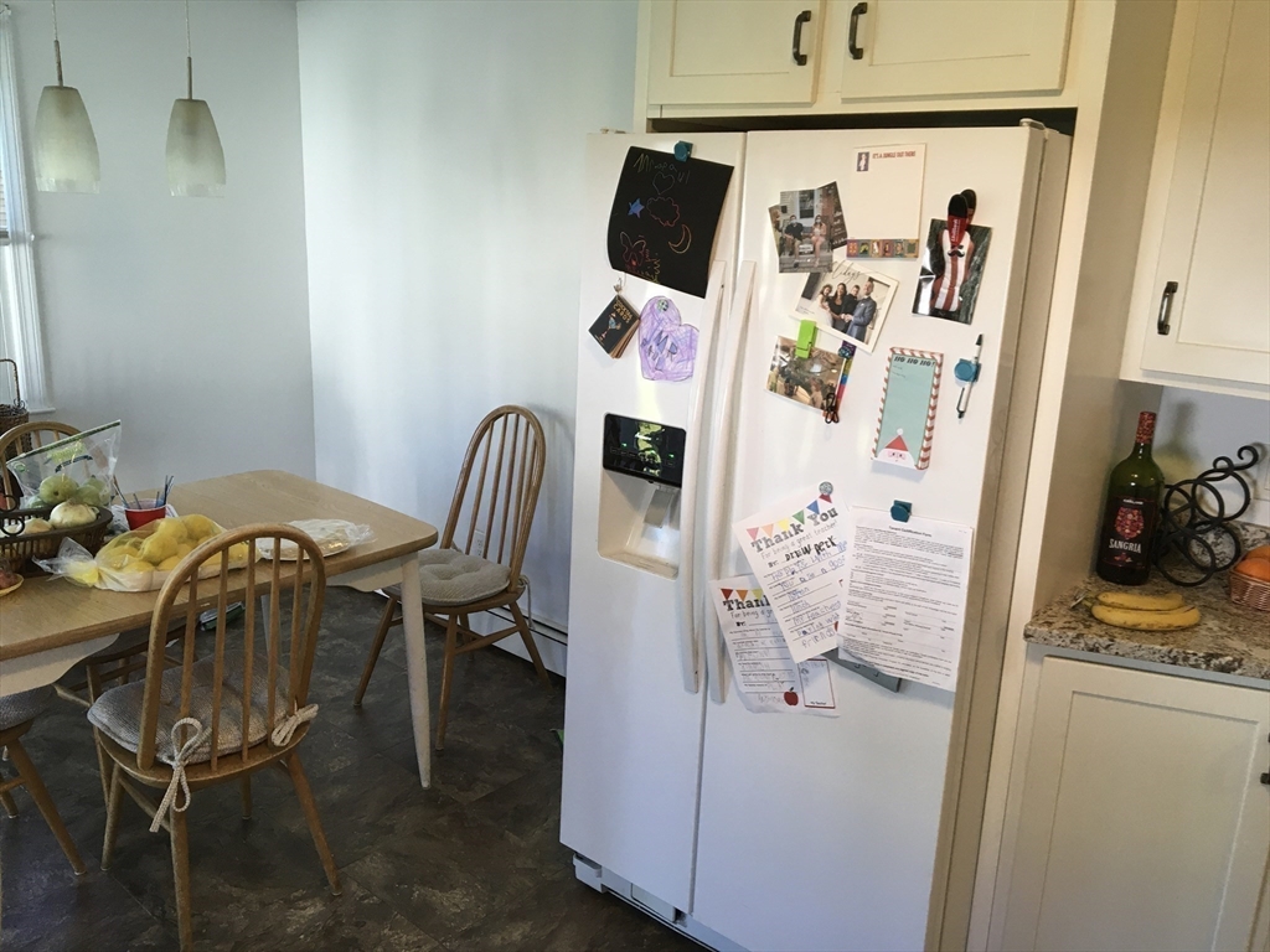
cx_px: 635
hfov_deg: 61.7
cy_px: 476
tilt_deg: -13.8
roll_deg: -2.8
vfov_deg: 48.2
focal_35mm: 29
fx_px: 1064
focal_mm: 4.15
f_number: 2.2
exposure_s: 1/30
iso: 32
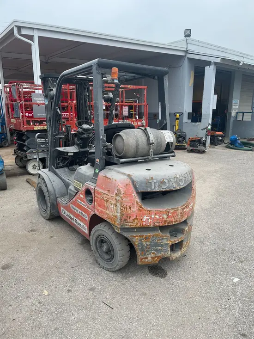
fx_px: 254
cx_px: 127
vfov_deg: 67.3
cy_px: 170
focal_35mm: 26
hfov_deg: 53.1
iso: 32
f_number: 1.6
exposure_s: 1/124
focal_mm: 5.1
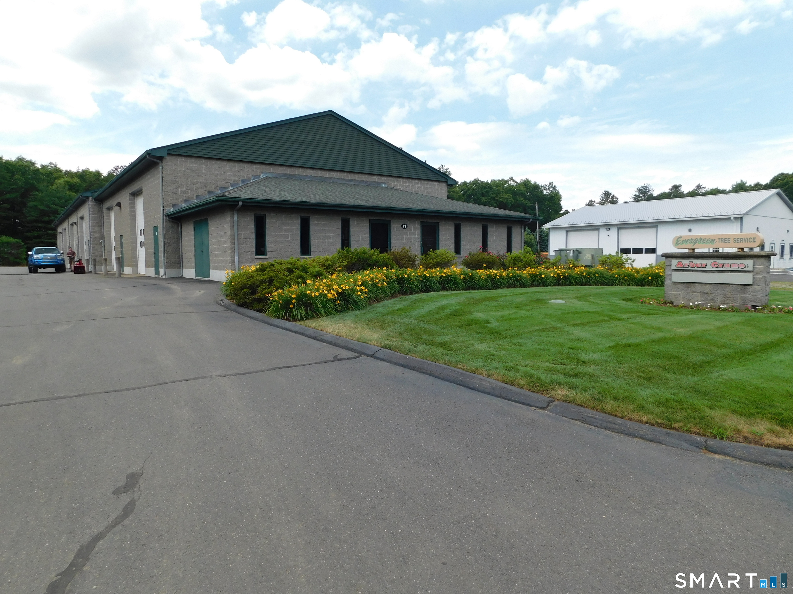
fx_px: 527
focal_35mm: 23
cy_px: 297
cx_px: 396
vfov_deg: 58.9
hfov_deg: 73.9
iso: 125
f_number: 3
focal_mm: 4
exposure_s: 1/800
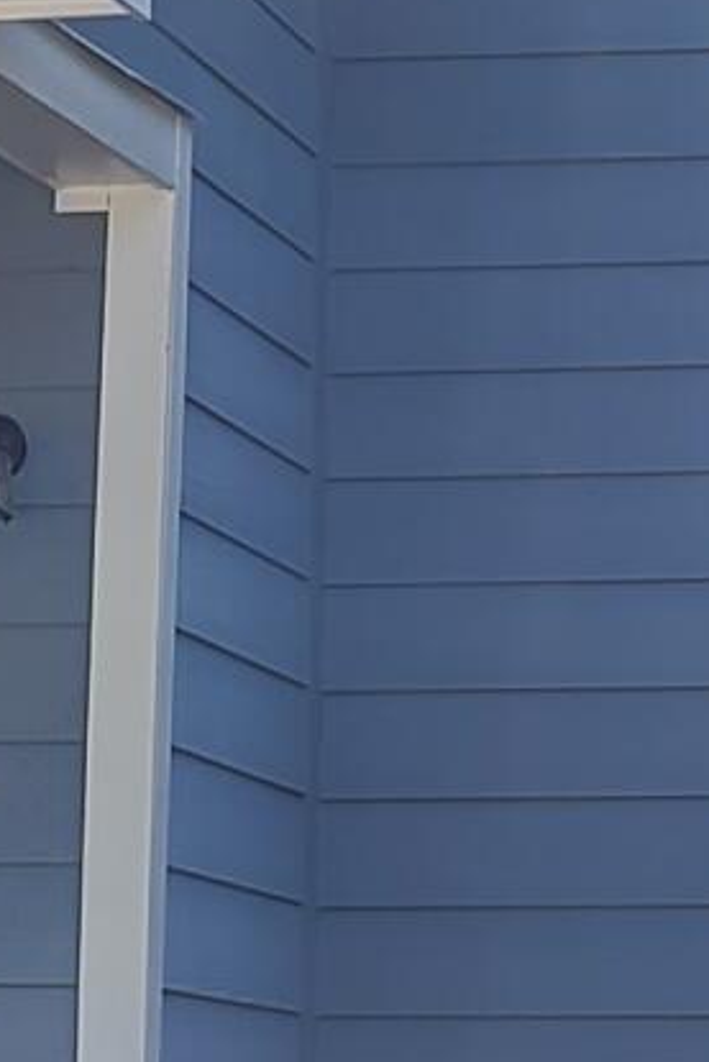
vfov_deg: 10.9
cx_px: 571
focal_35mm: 188
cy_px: 305
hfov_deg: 7.3
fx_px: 5549
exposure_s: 1/256
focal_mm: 7
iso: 16
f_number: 1.8
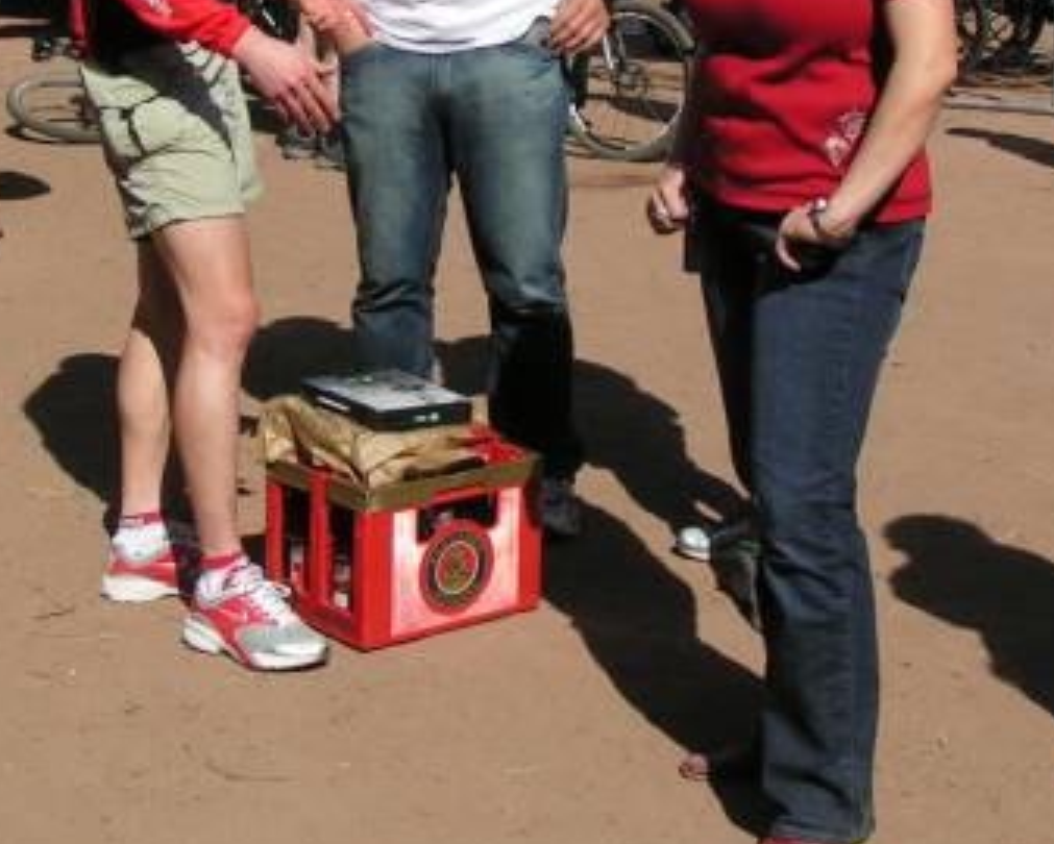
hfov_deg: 24.7
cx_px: 444
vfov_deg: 19.7
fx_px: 2403
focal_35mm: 77
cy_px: 158
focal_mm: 5.8
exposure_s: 1/640
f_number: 5.6
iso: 50
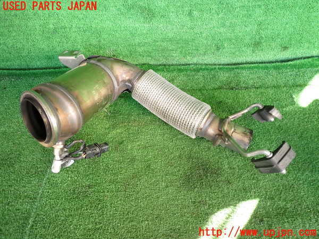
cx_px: 160
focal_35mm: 25
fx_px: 230
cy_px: 120
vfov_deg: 54.9
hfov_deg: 69.4
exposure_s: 1/60
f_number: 2
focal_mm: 4.5
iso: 125
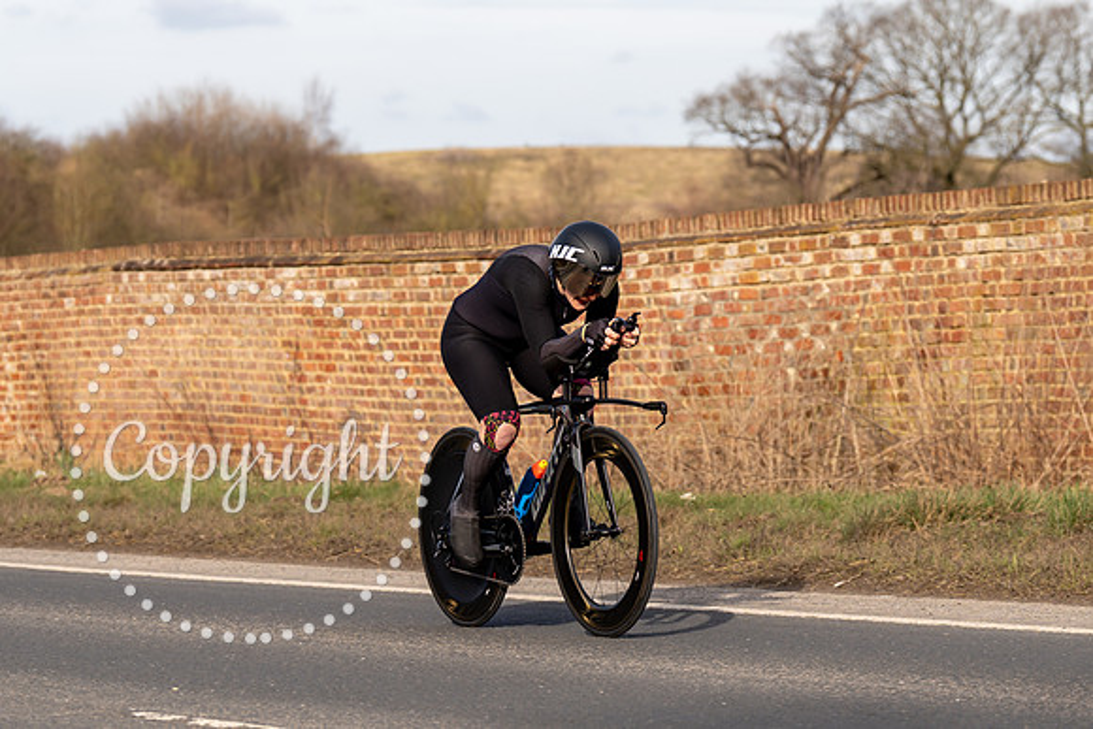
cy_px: 340
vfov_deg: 8.5
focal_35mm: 162
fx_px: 4921
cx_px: 572
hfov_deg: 12.7
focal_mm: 102
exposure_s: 1/800
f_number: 4
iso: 100
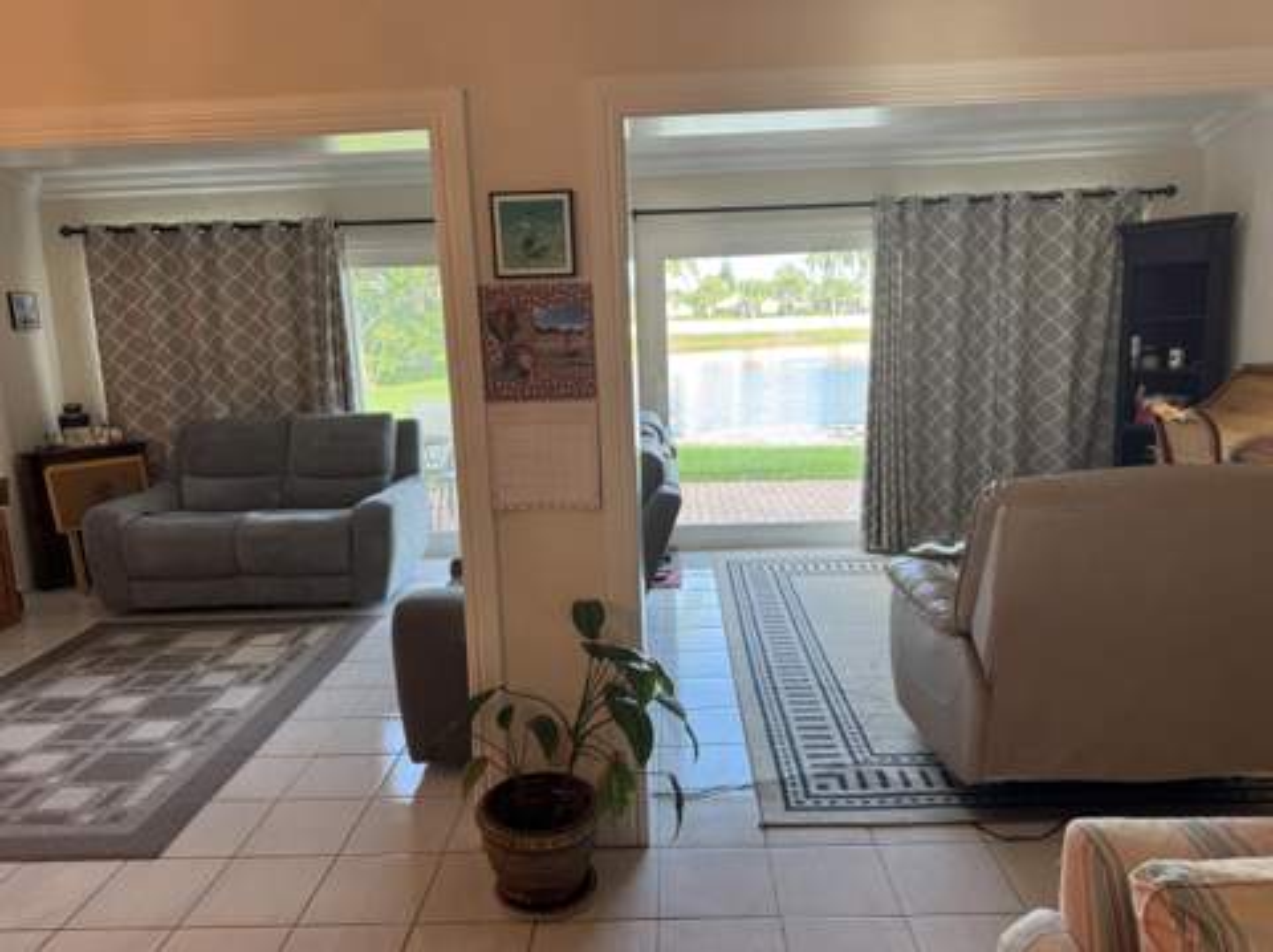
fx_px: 882
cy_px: 476
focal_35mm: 24
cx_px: 636
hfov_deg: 71.7
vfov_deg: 56.7
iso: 125
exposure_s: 1/120
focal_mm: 6.76
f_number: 1.78
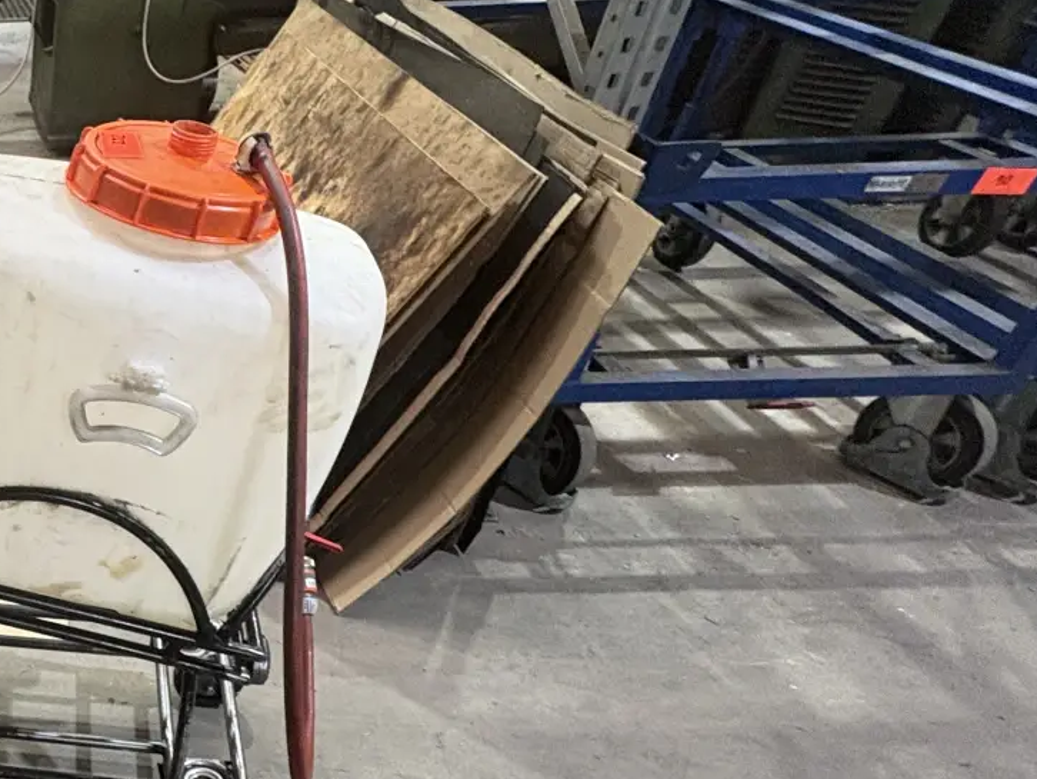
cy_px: 566
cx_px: -204
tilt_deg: -36.5
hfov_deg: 37.8
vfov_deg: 37.9
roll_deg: +4.0
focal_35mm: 37
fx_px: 1109
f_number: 2.2
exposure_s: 1/50
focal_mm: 2.22
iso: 250
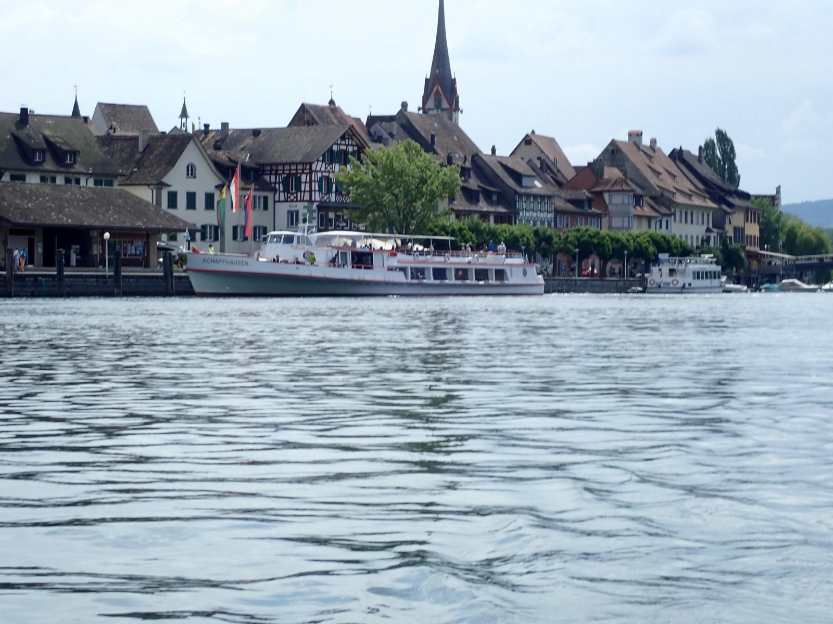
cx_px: 416
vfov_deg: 16.2
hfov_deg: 21.5
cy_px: 312
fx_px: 2190
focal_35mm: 91
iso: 100
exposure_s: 1/320
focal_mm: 16.48
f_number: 6.3
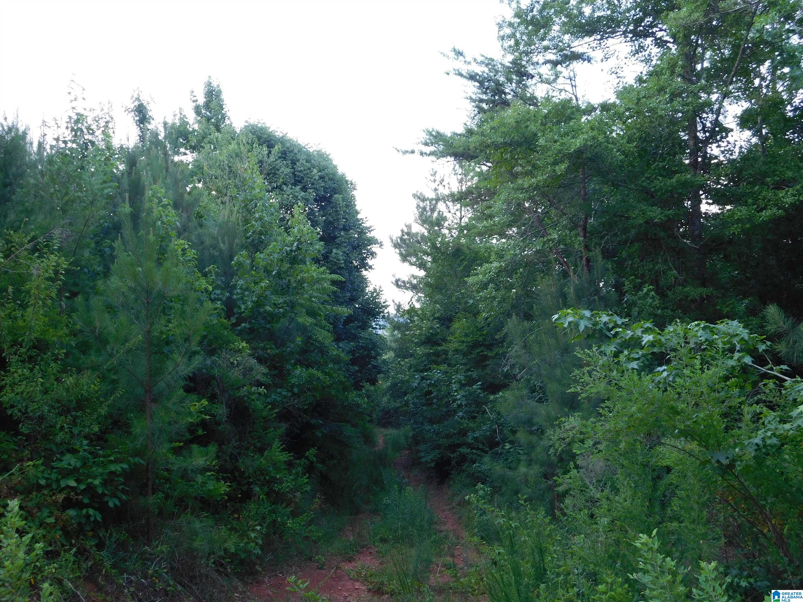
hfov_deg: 51.4
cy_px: 301
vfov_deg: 39.7
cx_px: 402
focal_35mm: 36
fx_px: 835
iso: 125
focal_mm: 6.3
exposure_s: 1/50
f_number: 3.5
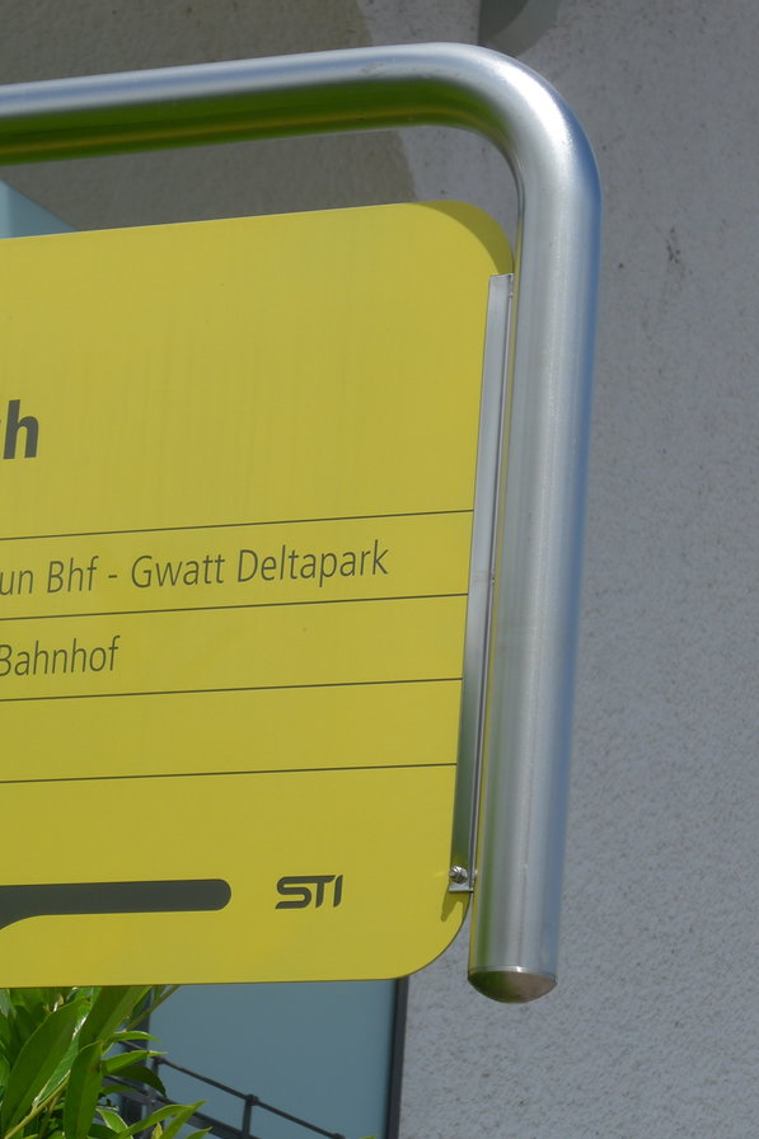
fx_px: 6169
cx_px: 122
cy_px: 570
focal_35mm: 195
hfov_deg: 7.0
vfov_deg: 10.6
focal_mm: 27.3
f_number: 5.4
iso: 80
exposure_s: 1/640
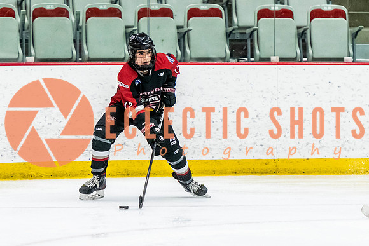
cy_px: 134
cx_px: 162
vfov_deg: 4.4
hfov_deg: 6.7
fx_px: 3175
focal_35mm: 310
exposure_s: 1/640
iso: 3200
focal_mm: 155
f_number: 2.8
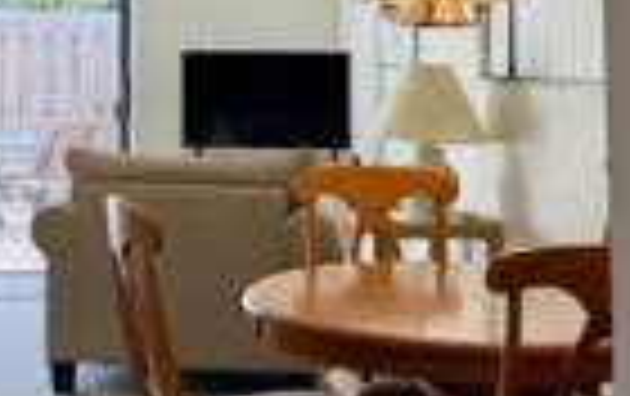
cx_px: 108
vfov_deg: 14.6
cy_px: -70
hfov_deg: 23.4
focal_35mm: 87
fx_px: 1496
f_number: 1.78
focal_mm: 6.76
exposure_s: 1/135
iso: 100
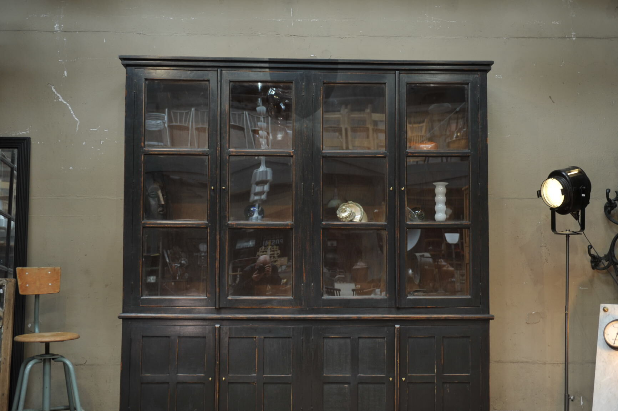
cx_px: 311
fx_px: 738
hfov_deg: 45.4
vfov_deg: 31.1
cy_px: 232
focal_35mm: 43
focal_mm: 35
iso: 400
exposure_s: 1/50
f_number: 2.8
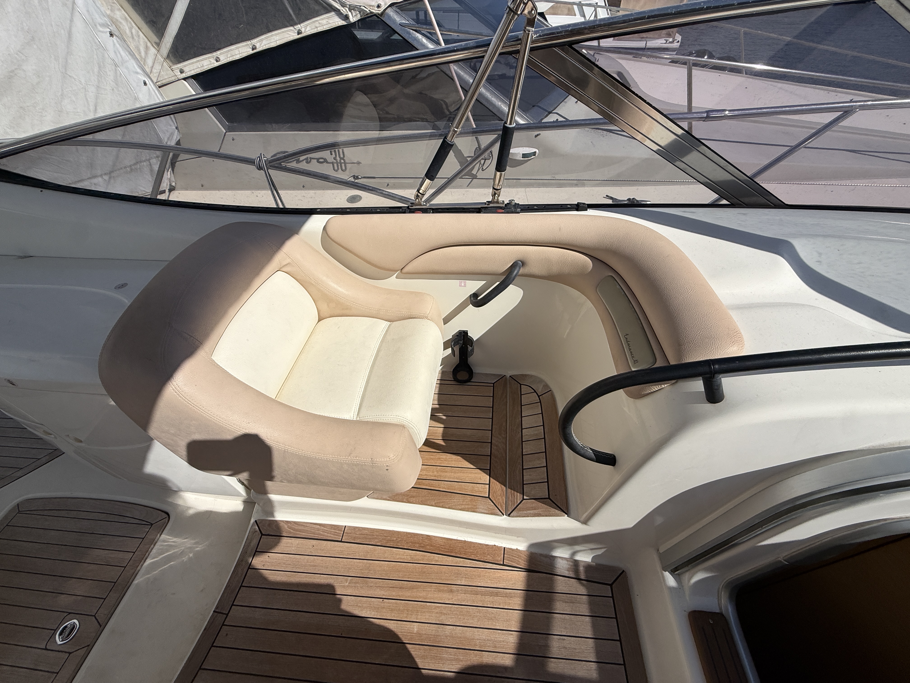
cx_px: 455
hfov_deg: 102.1
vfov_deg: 85.7
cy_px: 342
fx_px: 368
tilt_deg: -43.9
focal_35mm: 14
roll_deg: -0.5
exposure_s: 1/6173
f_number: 2.2
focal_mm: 2.22
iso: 50
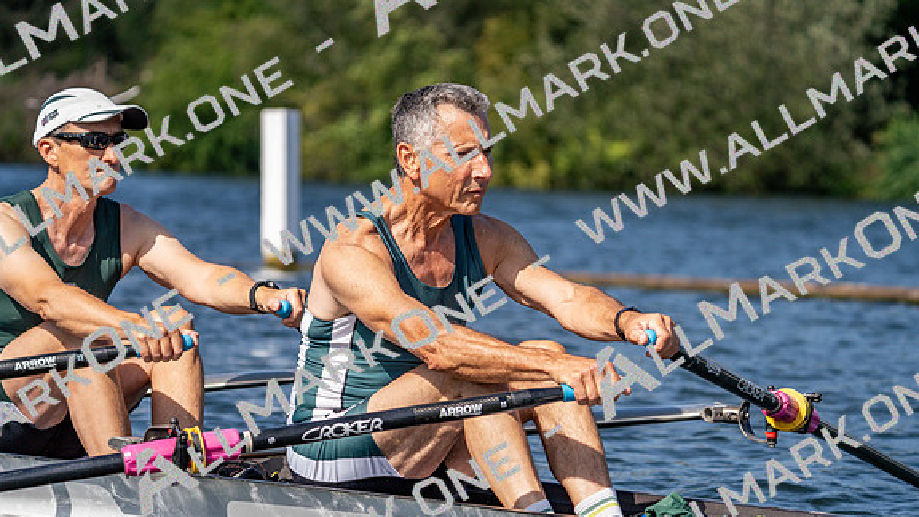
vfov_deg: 5.8
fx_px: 5142
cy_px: 270
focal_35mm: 211
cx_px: 460
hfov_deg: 10.2
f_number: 5.6
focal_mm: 200
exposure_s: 1/2000
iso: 200
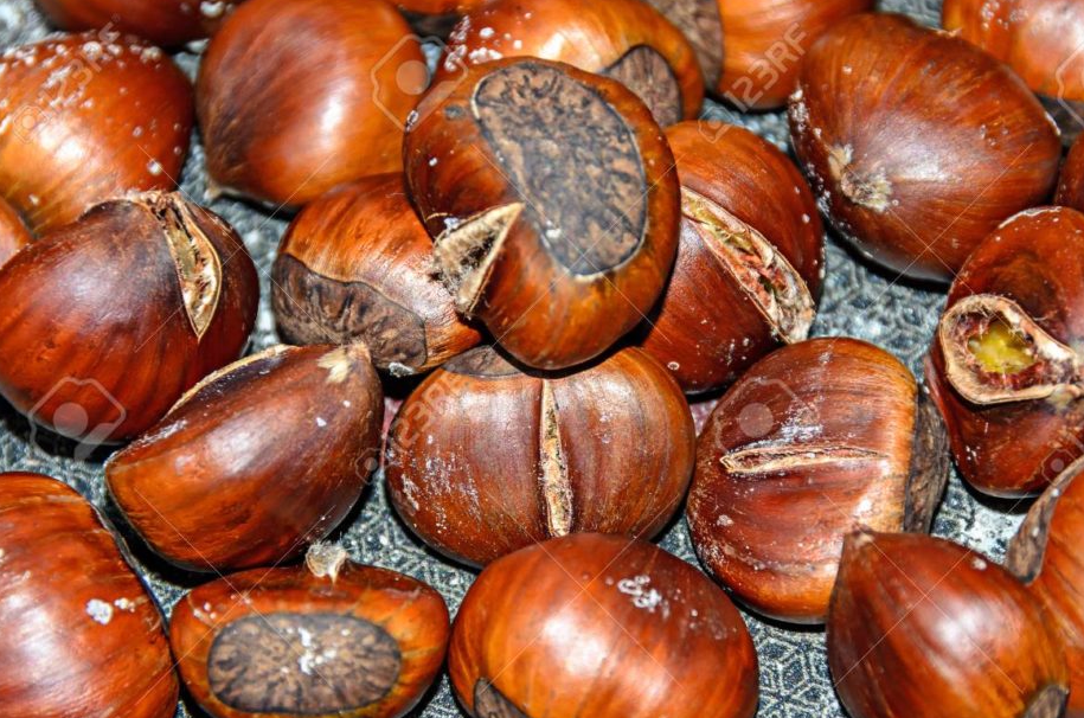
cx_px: 583
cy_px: 385
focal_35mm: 227
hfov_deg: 9.1
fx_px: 6808
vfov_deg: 6.0
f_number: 8
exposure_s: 1/60
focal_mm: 135
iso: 250
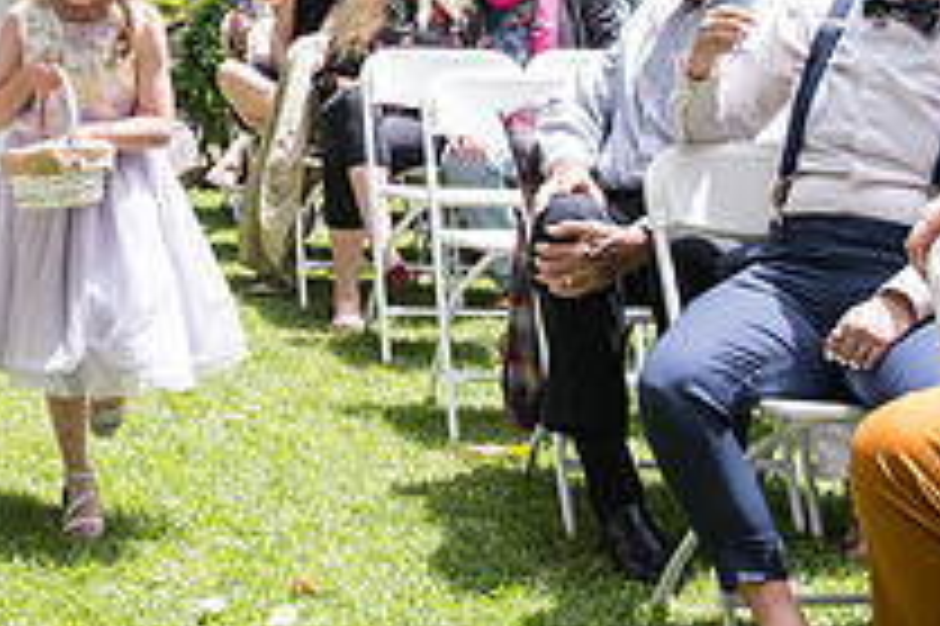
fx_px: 2322
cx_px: -18
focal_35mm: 89
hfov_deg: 22.0
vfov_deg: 15.0
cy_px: -38
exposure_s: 1/400
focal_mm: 32
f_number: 7.1
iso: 640
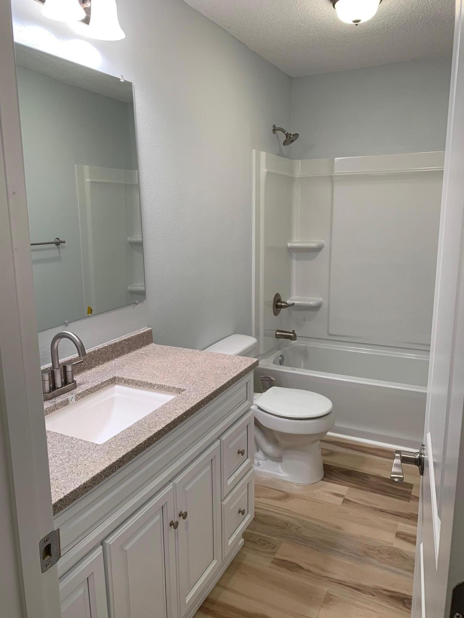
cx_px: 232
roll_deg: +0.1
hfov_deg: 53.1
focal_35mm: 26
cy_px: 309
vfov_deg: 67.3
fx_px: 465
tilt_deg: -10.7
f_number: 1.8
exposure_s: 1/120
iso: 80
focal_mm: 4.25
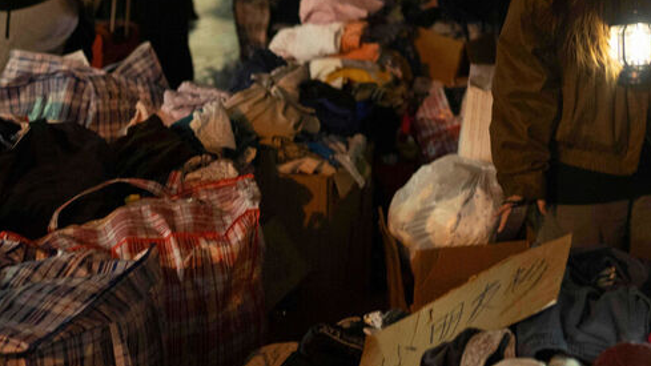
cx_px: 734
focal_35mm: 90
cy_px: -93
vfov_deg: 13.0
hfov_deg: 22.2
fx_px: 1553
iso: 1250
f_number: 1.4
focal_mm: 35
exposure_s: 1/100
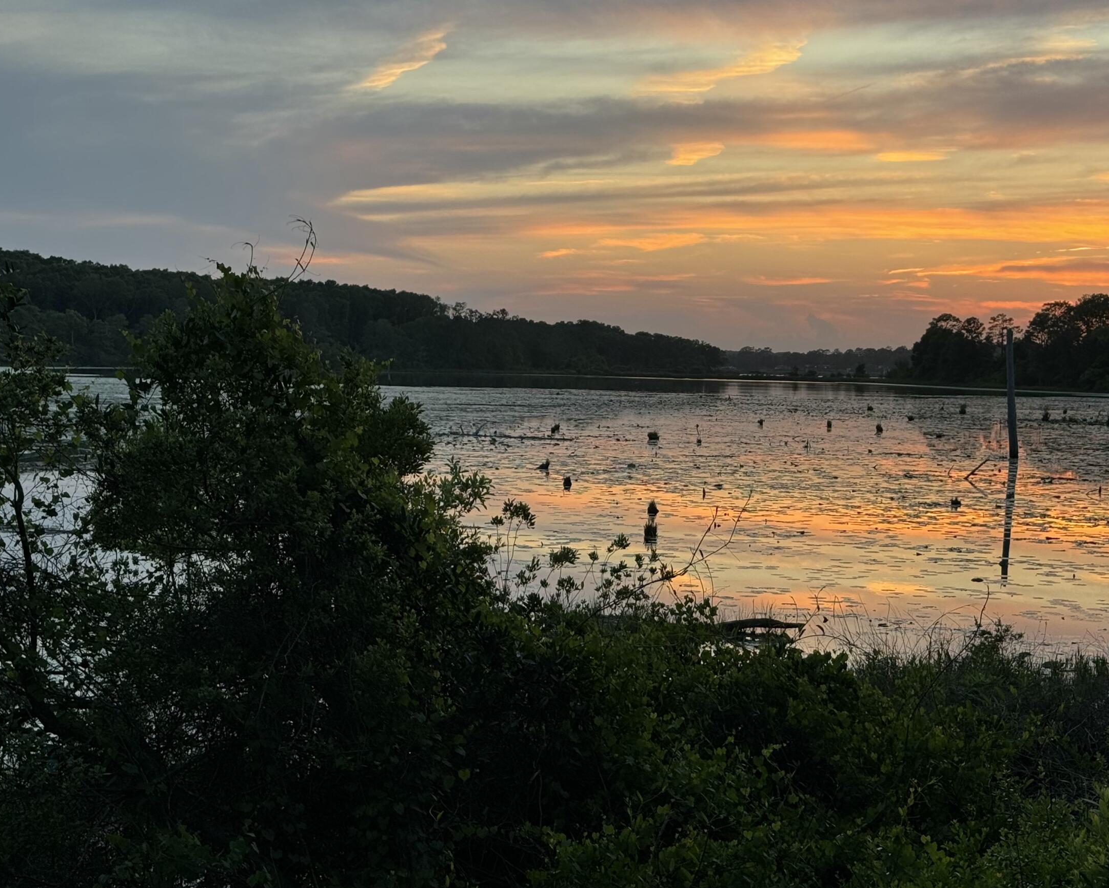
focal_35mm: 65
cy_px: 364
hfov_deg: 29.0
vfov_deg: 23.5
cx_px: 724
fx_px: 2134
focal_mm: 6.76
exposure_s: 1/169
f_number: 1.78
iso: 50
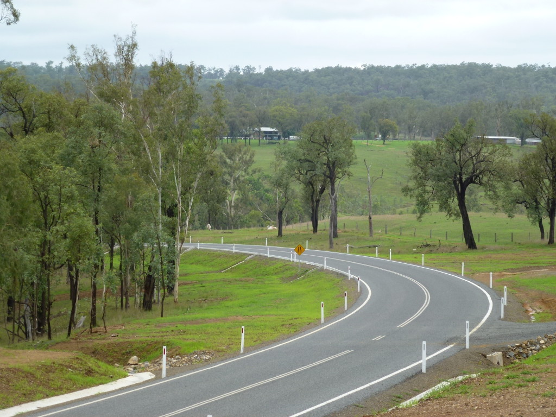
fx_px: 2698
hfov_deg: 11.8
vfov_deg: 8.8
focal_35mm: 168
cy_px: 208
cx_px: 278
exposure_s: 1/125
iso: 100
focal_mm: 30.1
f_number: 5.4
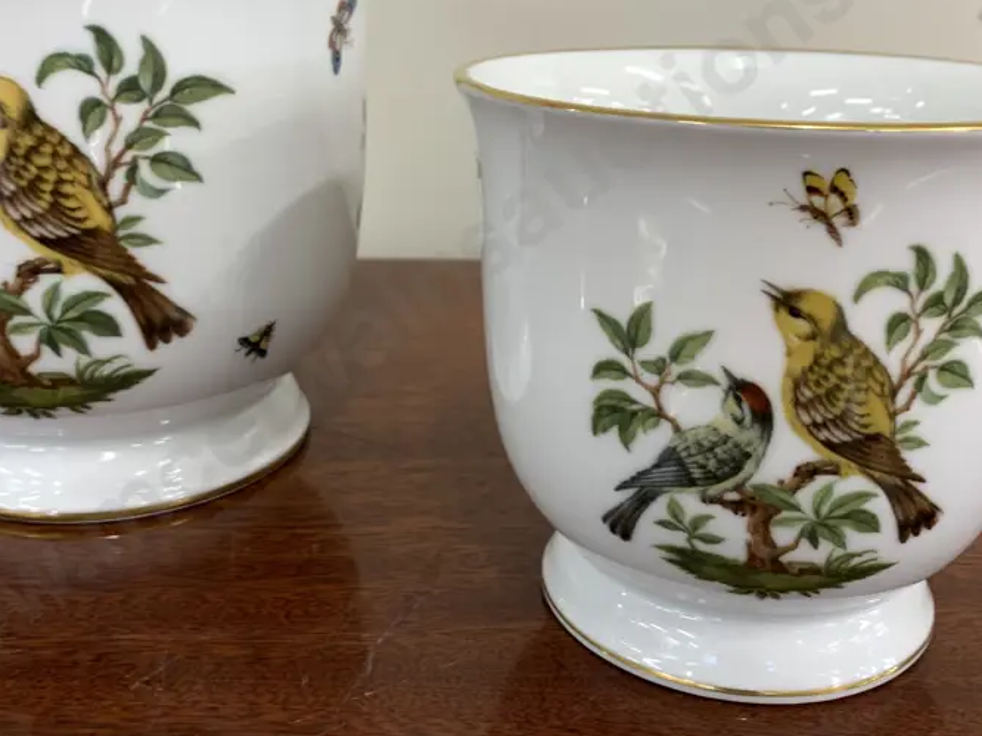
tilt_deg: -16.7
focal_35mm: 40
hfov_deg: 46.8
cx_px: 470
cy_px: 260
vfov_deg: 35.7
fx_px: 1134
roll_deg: -1.0
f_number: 1.8
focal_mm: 4.25
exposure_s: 1/50
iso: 64
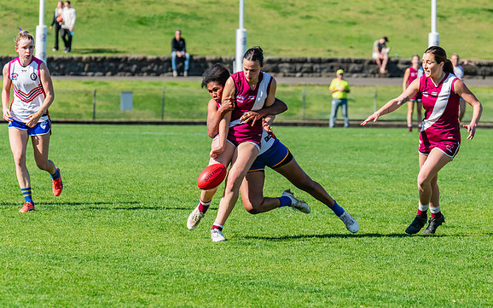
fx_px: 4446
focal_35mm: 331
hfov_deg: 6.3
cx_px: 289
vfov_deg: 4.0
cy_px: 146
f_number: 8
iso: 800
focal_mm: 270
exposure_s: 1/1250
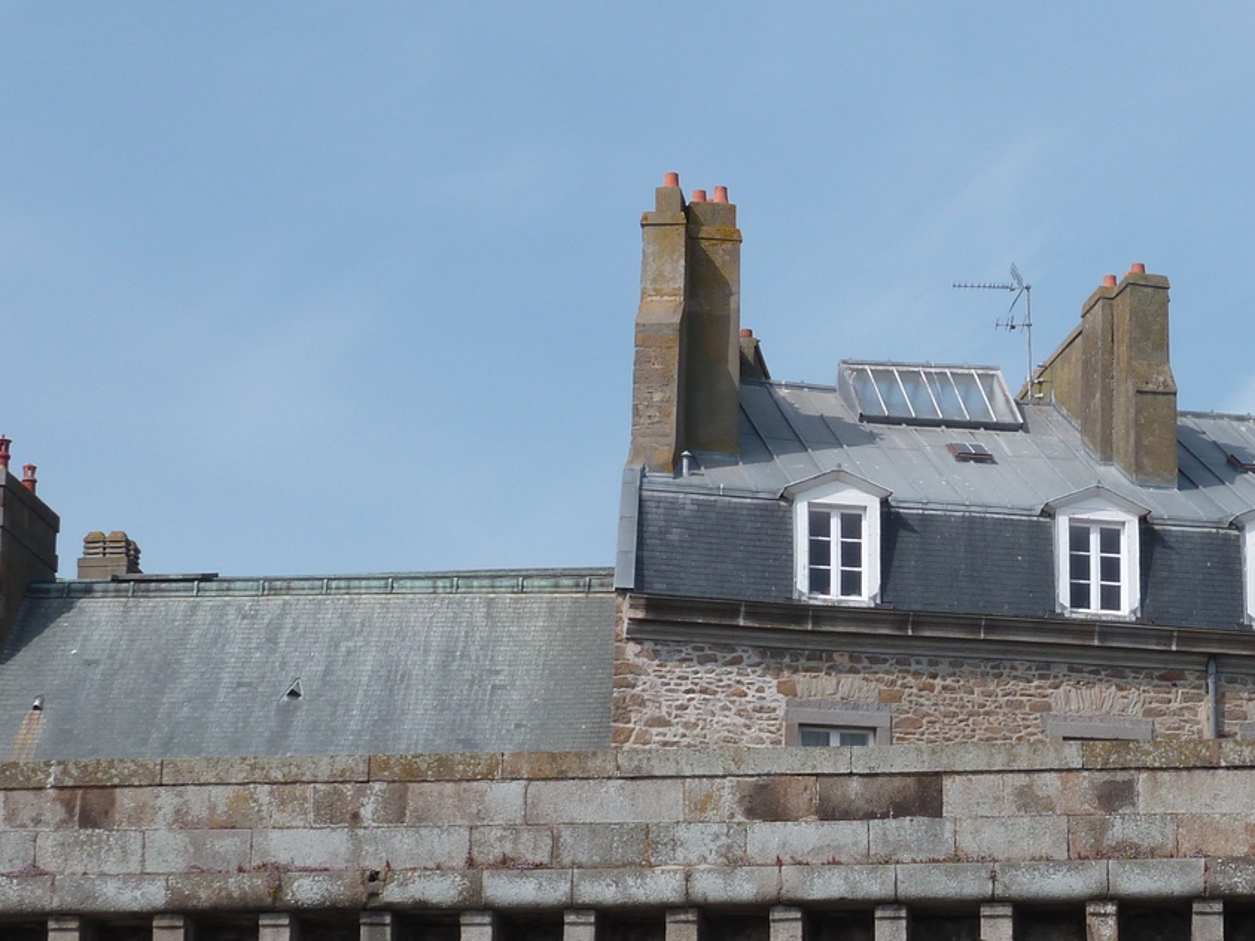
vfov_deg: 13.2
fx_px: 4060
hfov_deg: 17.4
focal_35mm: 112
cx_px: 1064
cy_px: 691
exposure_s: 1/500
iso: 80
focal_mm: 9.7
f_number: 5
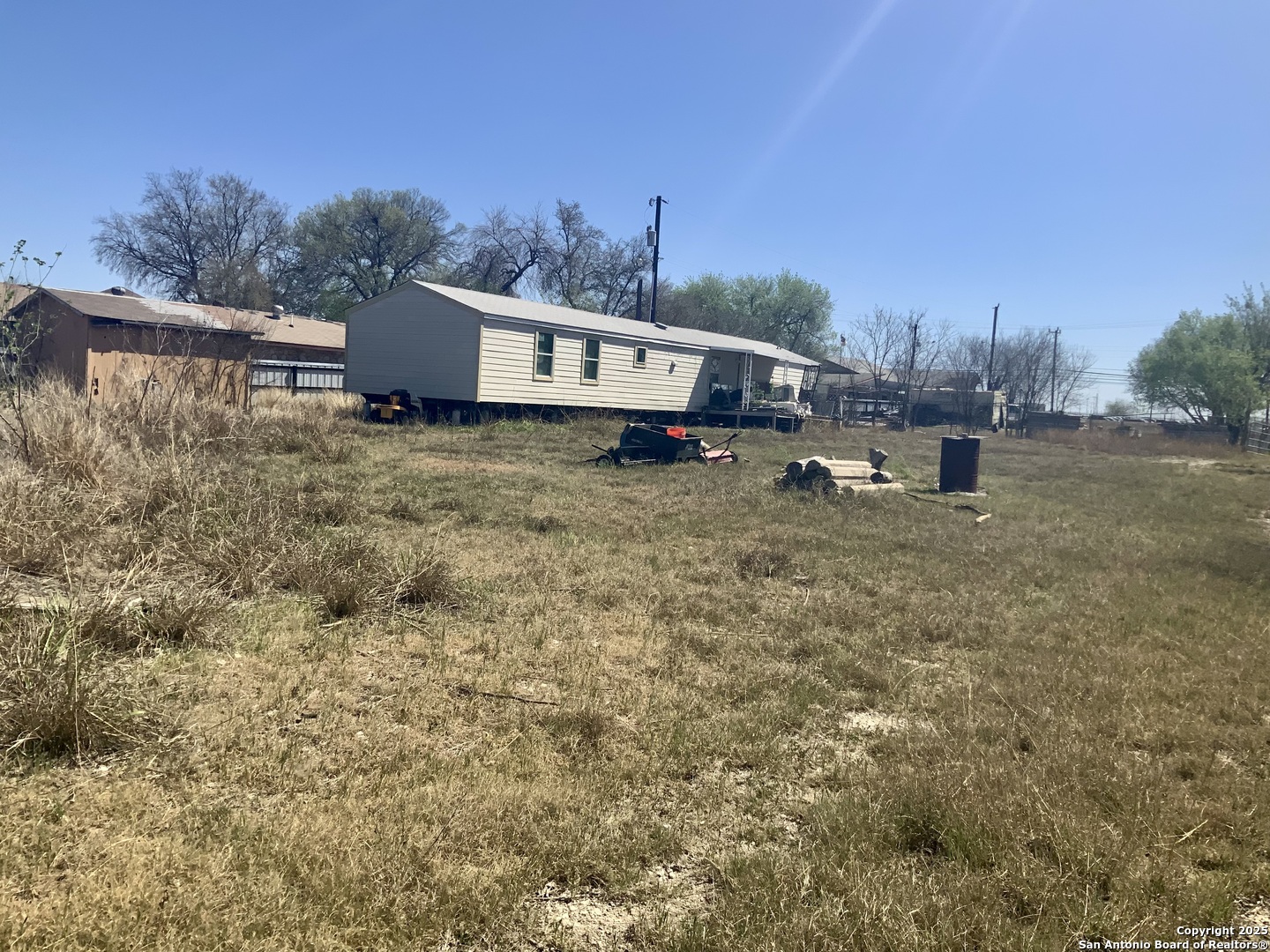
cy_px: 476
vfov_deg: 48.2
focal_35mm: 29
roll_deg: +0.6
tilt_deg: +0.1
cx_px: 635
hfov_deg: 61.7
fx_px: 1064
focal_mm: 3
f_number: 1.8
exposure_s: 1/2227
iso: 16
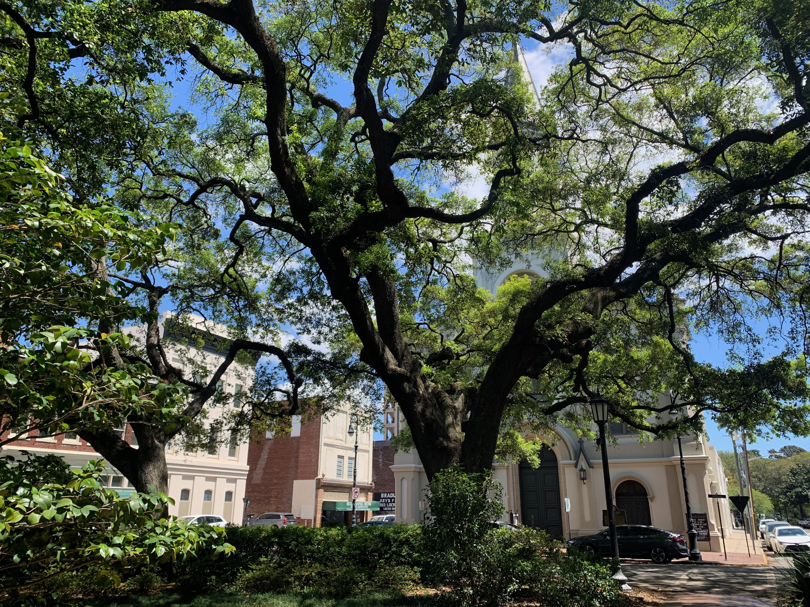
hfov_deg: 67.3
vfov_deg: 53.1
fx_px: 608
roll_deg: +0.0
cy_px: 304
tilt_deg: +18.2
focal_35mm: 26
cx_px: 405
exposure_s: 1/822
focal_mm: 4.25
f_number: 1.8
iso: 25
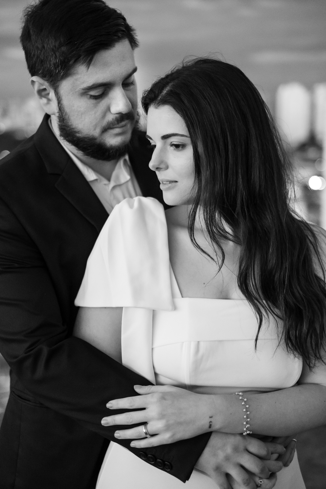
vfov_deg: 37.5
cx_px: 163
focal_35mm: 53
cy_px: 244
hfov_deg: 25.5
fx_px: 720
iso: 3200
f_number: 1.4
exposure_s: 1/125
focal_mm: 35
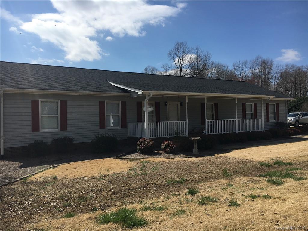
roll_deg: +0.3
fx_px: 258
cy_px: 116
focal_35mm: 29
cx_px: 154
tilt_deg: +0.8
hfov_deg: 61.7
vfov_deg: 48.2
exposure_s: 1/2653
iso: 25
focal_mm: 4.15
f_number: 2.2
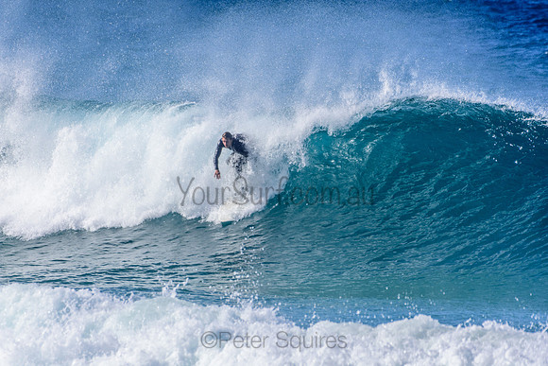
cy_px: 183
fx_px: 11419
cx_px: 274
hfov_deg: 2.7
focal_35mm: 750
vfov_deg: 1.8
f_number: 5.6
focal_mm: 500
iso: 360
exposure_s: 1/2000
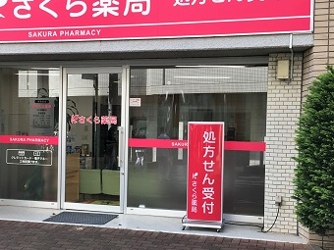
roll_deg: -3.0
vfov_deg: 35.0
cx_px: 127
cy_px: 100
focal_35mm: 41
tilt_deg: -1.6
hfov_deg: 45.4
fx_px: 396
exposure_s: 1/231
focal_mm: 4.15
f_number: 2.2
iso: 25
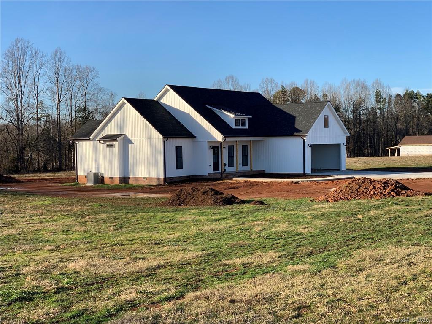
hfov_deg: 36.8
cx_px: 216
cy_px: 162
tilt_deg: -1.6
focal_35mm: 52
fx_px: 649
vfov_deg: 28.0
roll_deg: +0.4
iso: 16
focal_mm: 6
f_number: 2.4
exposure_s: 1/727
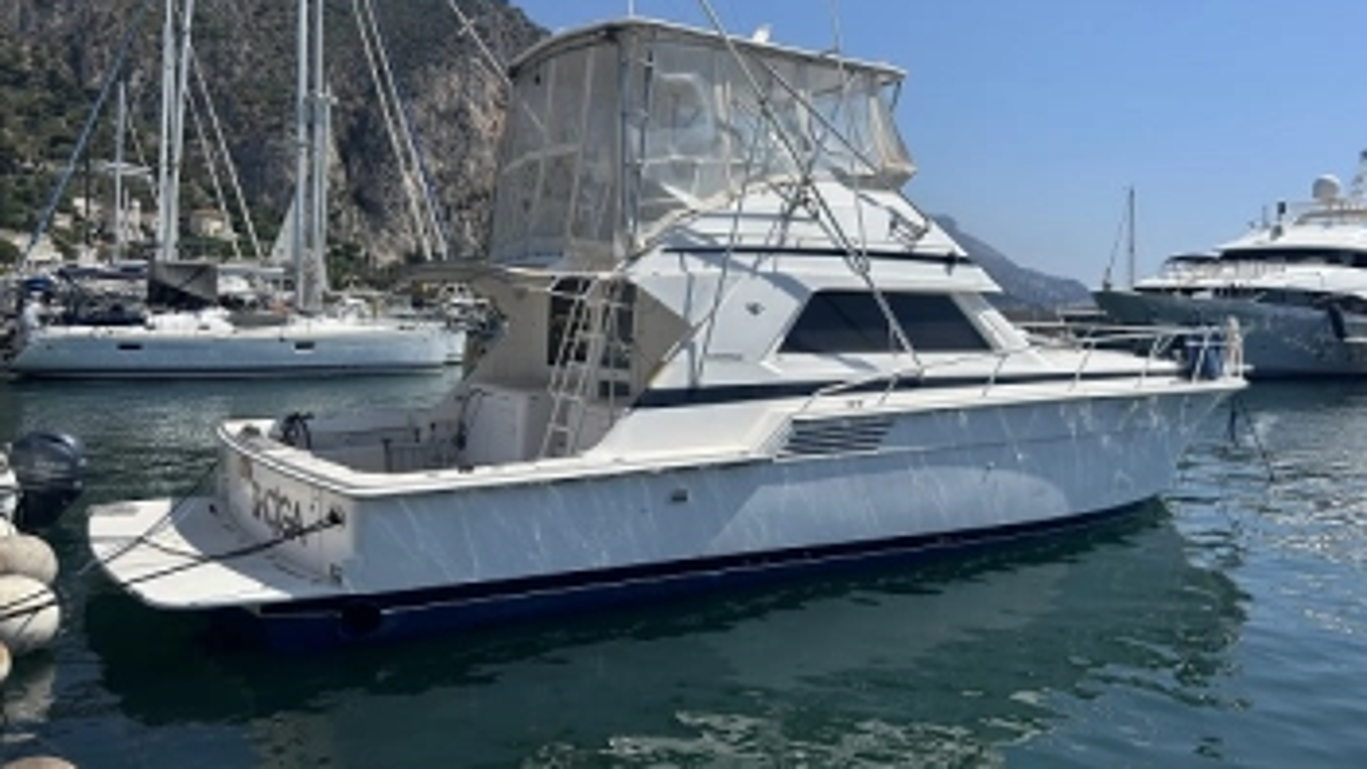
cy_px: 280
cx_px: 691
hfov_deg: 66.1
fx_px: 1051
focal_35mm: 29
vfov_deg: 39.9
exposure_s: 1/6993
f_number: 1.5
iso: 50
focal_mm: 5.7
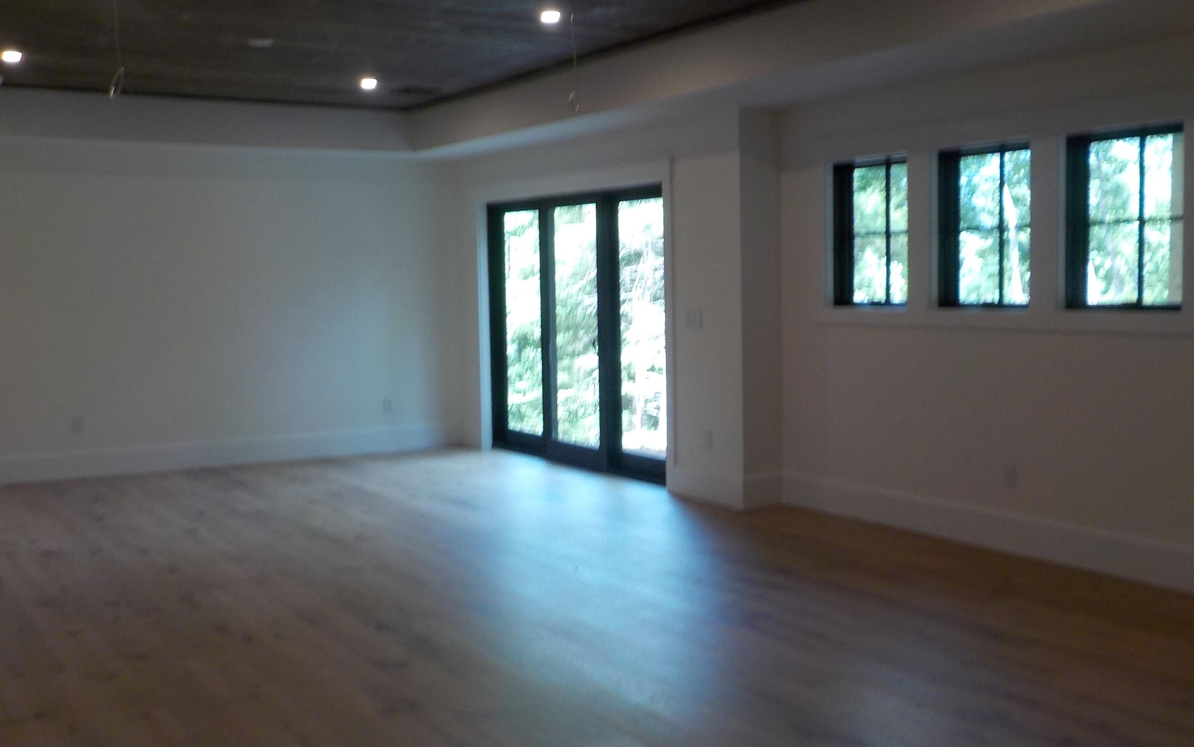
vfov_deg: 34.4
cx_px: 599
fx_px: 1204
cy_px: 397
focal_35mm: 37
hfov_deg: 52.7
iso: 125
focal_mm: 4.1
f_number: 3.3
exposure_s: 1/30
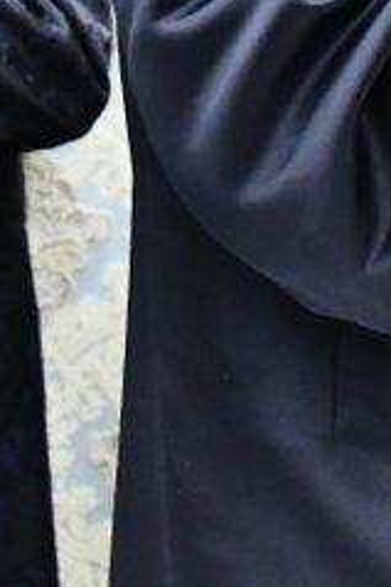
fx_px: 4013
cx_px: 915
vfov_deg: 8.1
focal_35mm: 246
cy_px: -397
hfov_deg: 5.4
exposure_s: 1/160
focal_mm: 42
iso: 4000
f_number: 5.6
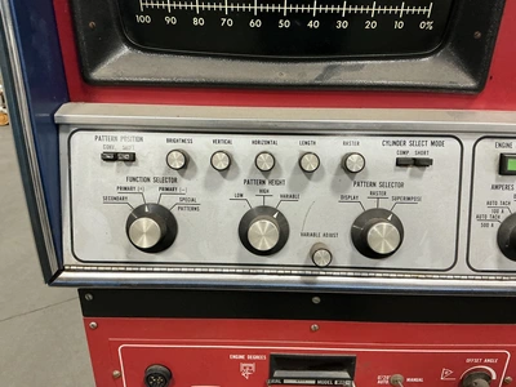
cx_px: 258
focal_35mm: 28
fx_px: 417
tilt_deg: -24.1
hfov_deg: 63.4
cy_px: 194
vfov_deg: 49.7
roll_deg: -1.3
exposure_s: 1/40
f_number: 1.8
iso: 200
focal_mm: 3
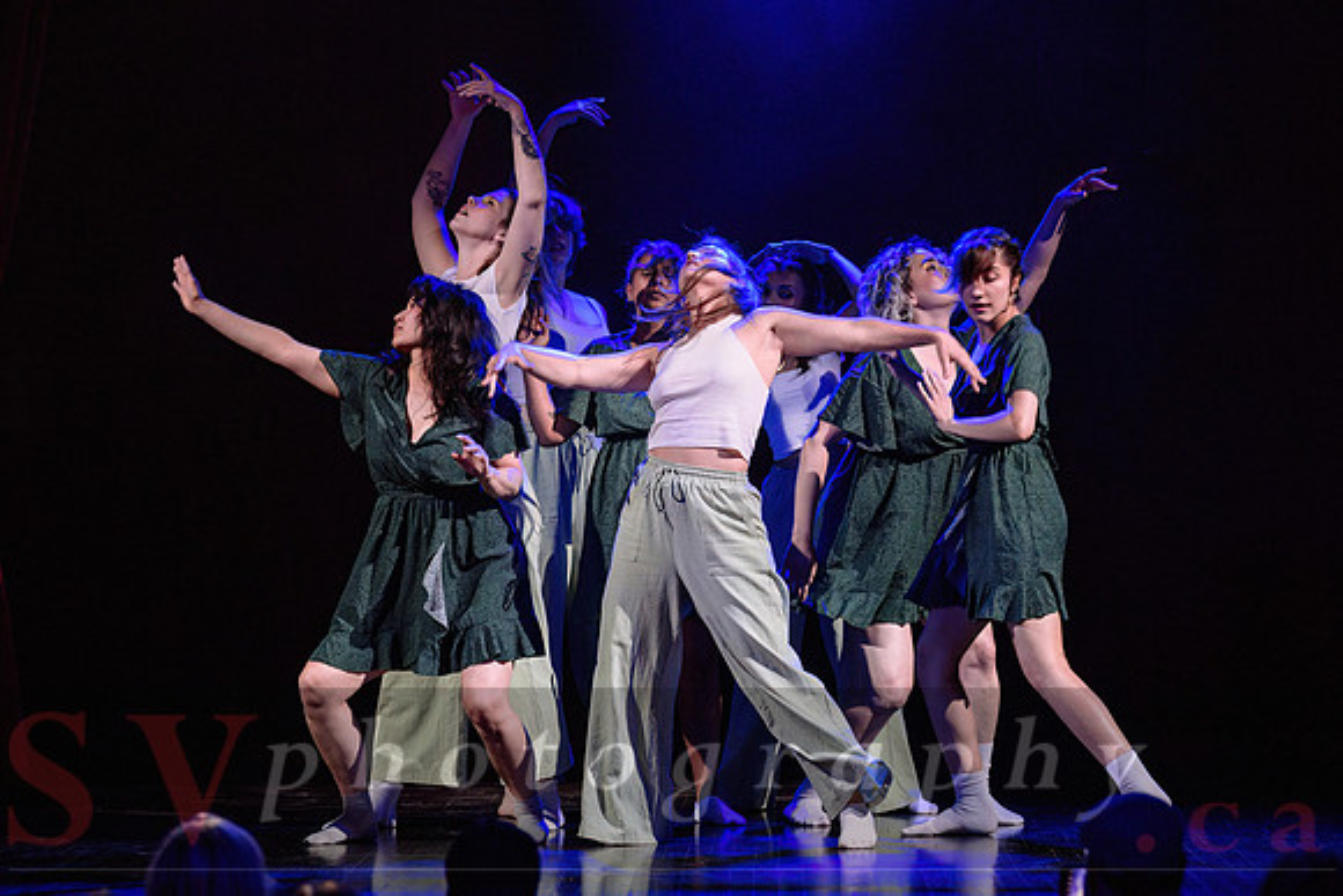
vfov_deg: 8.9
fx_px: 5785
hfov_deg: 13.2
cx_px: 672
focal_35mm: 155
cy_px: 359
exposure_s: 1/160
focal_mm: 125
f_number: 2.8
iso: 1600
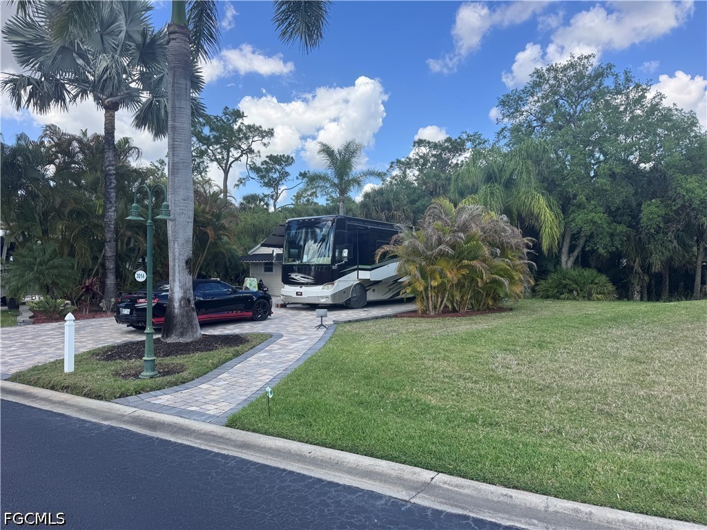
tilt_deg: -0.4
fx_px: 490
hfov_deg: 71.6
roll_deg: -0.6
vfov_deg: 56.8
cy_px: 265
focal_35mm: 24
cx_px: 354
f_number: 1.78
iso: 80
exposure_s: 1/1980
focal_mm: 6.76
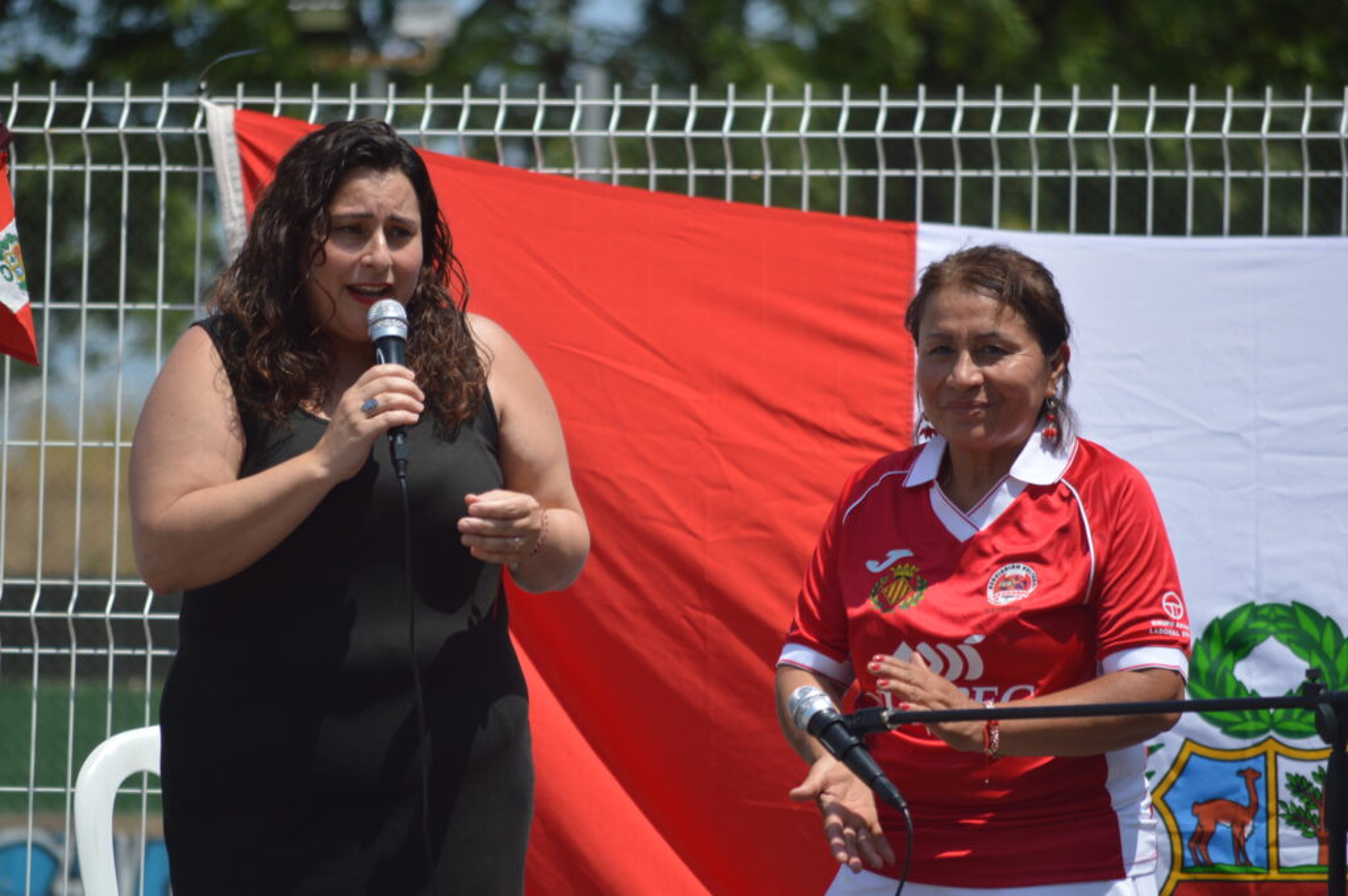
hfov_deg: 6.9
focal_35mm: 300
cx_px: 674
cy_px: 448
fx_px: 11224
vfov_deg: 4.6
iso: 100
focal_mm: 200
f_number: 5.6
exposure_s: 1/500
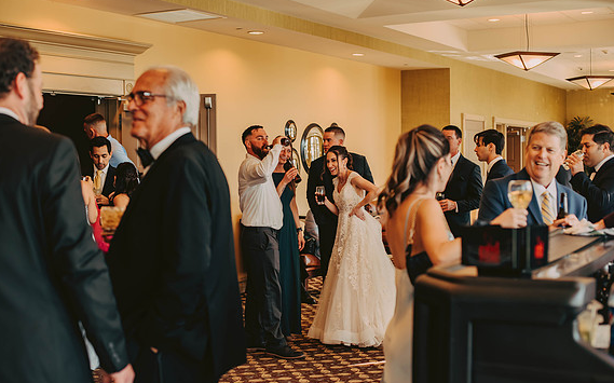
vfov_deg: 24.8
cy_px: 193
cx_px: 308
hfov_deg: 38.9
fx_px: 870
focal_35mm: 52
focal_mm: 50
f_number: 2.5
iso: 320
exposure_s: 1/250
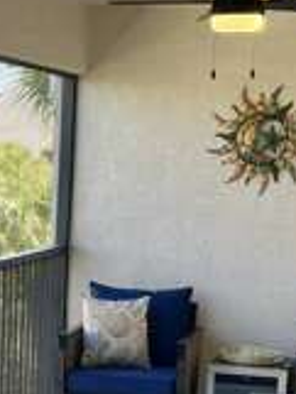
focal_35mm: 110
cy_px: 357
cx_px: -6
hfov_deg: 13.3
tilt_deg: -9.1
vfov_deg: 17.6
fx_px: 1252
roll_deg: -2.1
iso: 40
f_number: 1.6
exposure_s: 1/251
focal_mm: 5.1
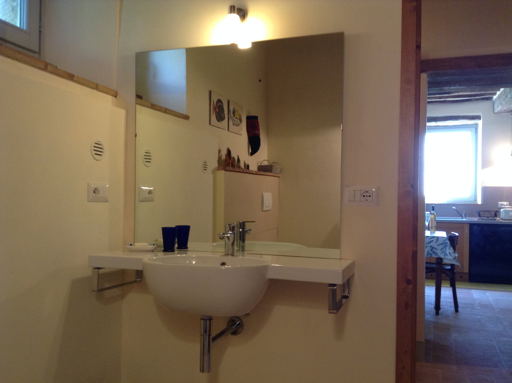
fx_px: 487
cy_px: 192
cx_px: 256
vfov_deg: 42.8
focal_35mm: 33
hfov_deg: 55.4
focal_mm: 3.3
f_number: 2.4
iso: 80
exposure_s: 1/24
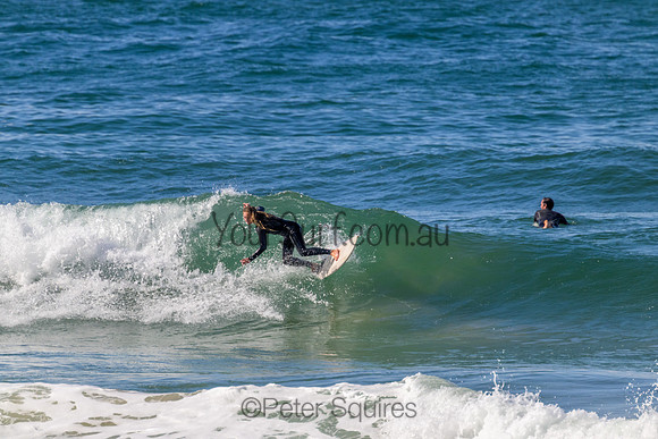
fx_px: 14625
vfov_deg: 1.7
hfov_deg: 2.6
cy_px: 220
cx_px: 329
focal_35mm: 800
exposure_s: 1/2000
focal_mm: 800
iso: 1400
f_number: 11
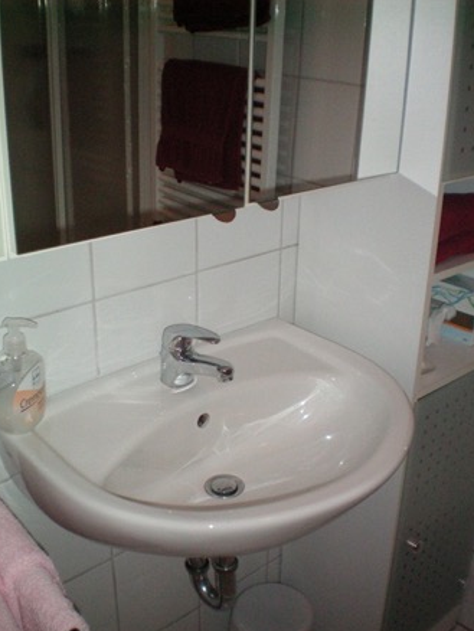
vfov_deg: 47.8
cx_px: 236
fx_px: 711
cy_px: 323
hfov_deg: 36.9
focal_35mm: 39
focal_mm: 6.3
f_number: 3.1
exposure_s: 1/60
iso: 200
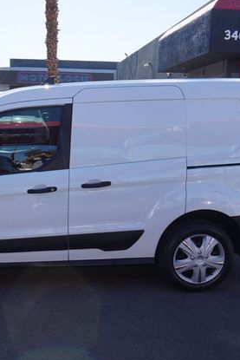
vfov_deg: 51.9
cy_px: 181
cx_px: 42
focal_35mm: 37
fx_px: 370
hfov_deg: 34.6
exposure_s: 1/125
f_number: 10
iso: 100
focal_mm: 16
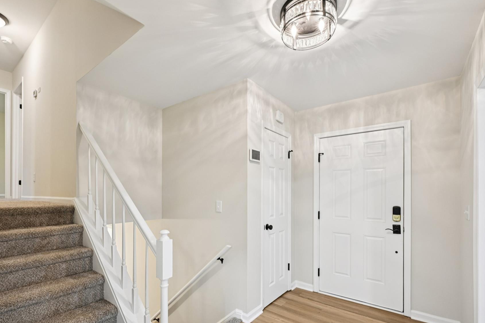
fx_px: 229
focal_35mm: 17
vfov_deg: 69.9
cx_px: 239
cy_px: 190
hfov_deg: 93.3
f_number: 8
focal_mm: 14
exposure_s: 1/6
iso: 400
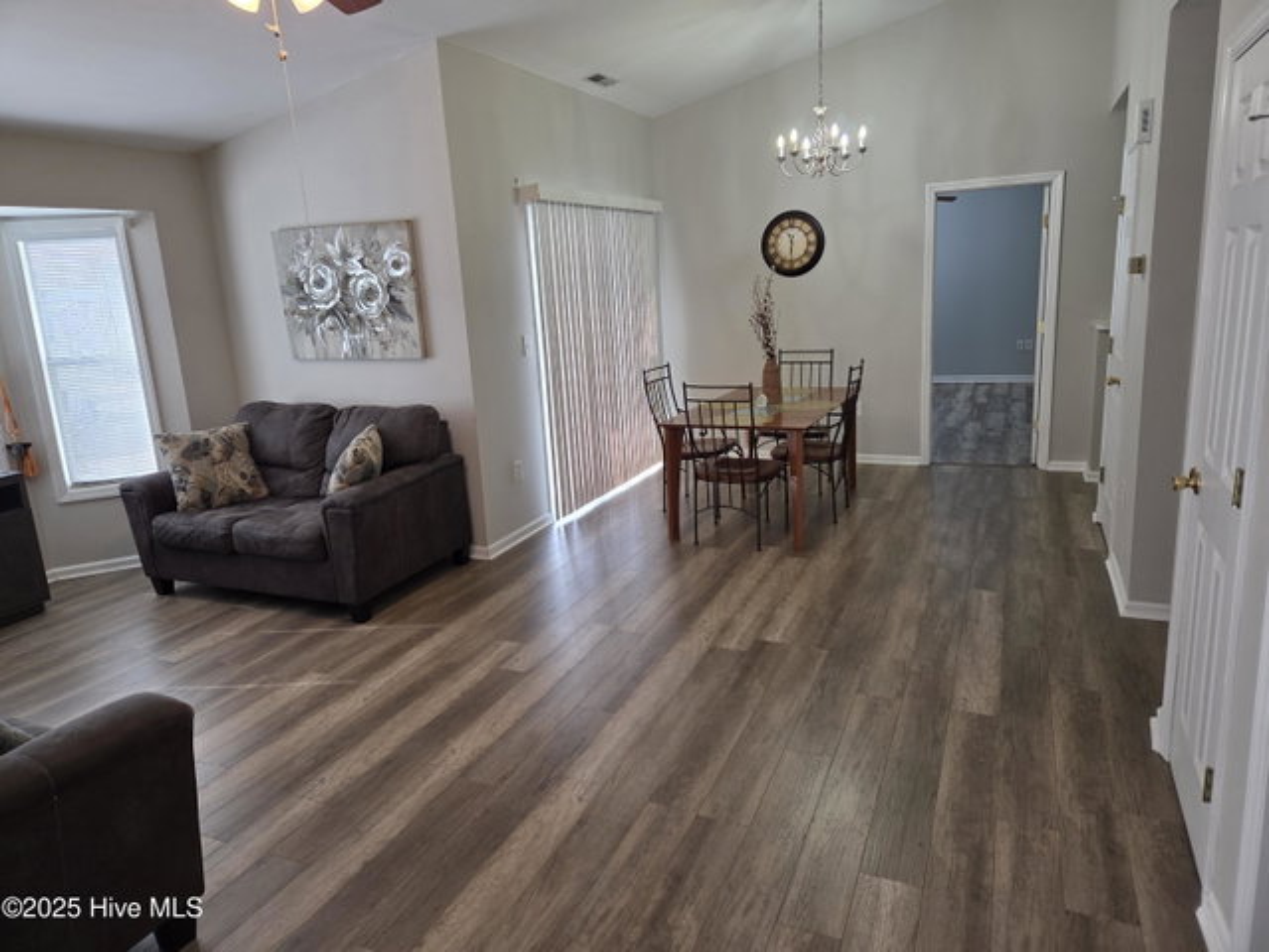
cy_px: 476
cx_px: 634
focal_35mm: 23
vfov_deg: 58.9
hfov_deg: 73.9
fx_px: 844
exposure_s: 1/120
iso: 100
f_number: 1.8
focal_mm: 5.4
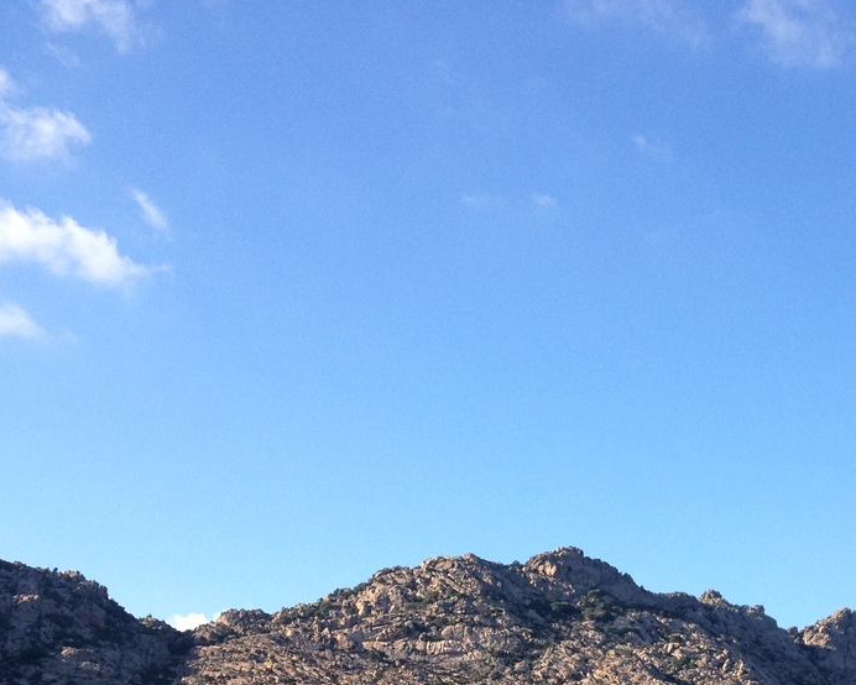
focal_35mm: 79
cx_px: 726
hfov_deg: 23.6
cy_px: 731
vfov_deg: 18.8
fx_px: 2002
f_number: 2.4
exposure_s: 1/1042
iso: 64
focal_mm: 4.28
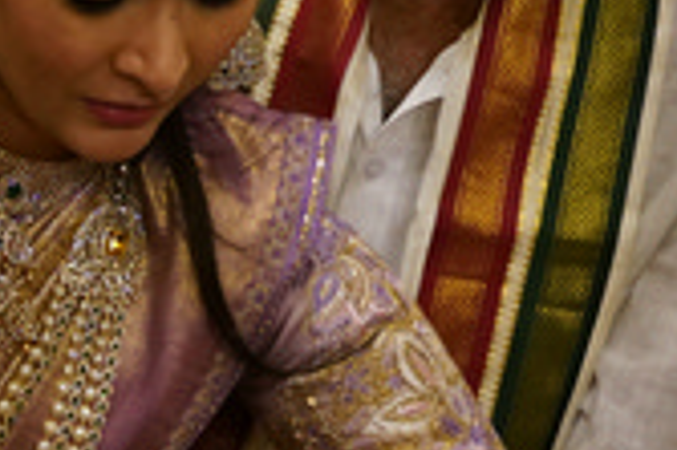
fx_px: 3400
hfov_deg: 9.4
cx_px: -1238
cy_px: 766
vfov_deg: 7.4
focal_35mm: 181
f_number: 3.2
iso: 2500
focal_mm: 28
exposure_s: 1/160
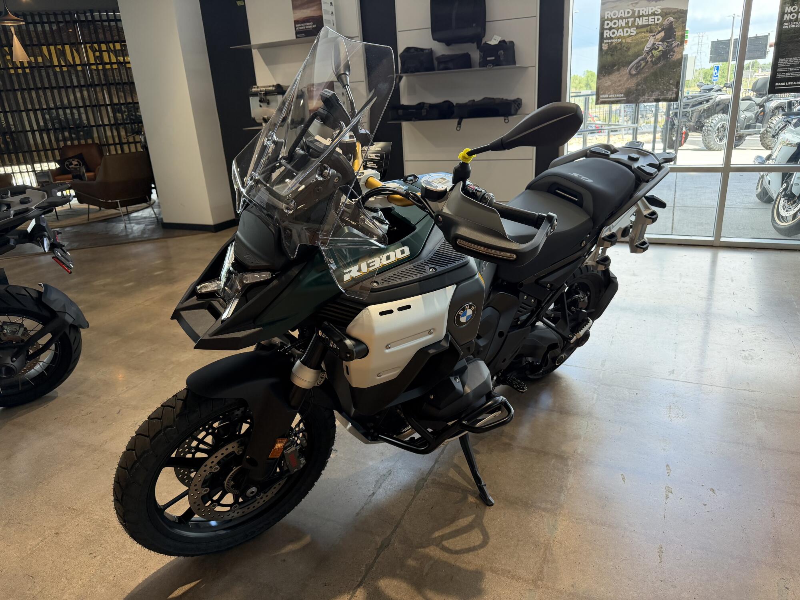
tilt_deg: -20.5
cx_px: 400
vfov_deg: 56.8
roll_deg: +4.5
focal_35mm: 24
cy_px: 300
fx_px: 555
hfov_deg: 71.6
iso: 160
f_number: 1.78
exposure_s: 1/220
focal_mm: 6.76
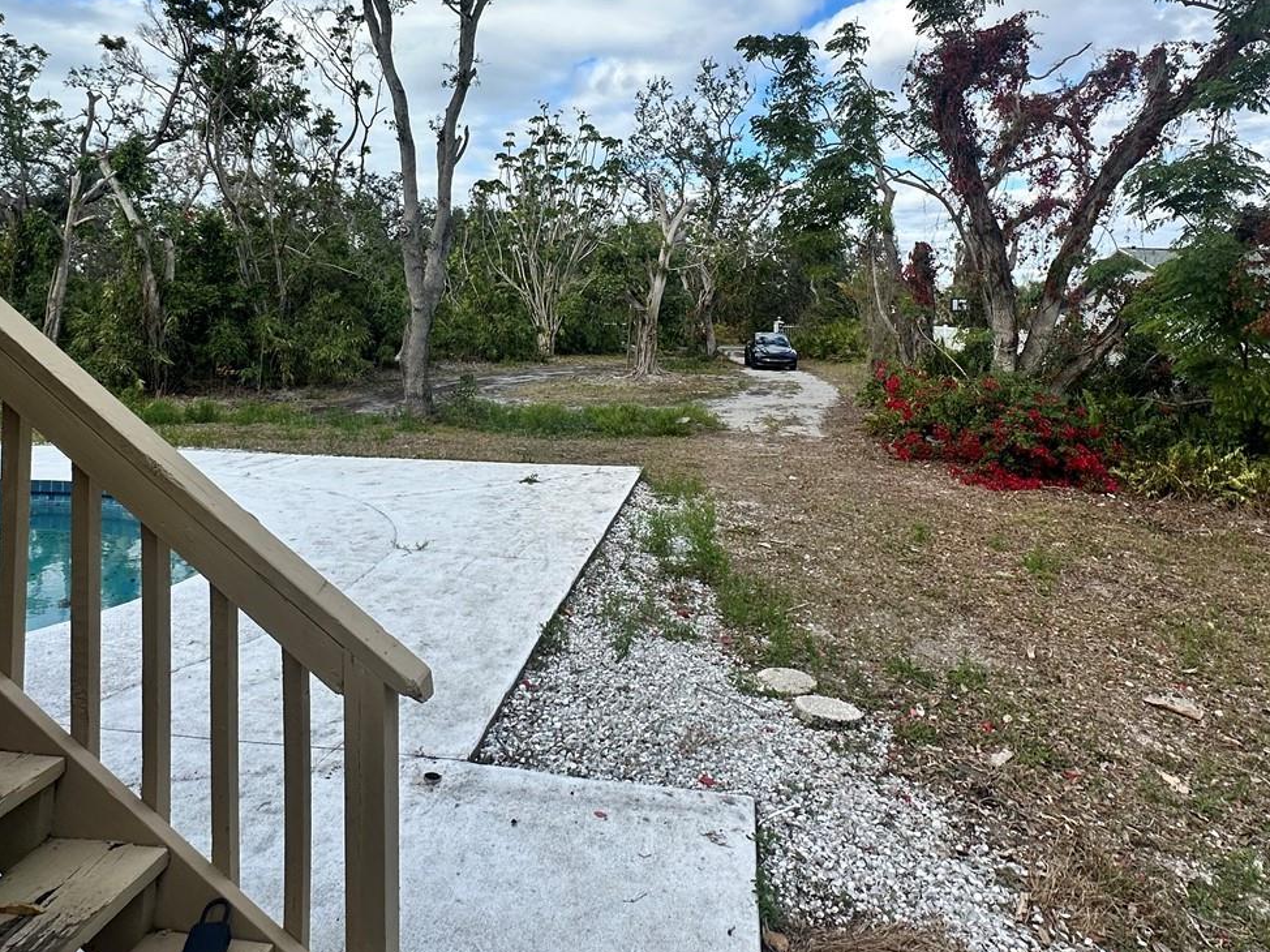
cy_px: 313
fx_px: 844
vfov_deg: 57.5
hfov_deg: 73.9
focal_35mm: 23
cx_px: 644
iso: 40
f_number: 2.2
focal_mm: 2.22
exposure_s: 1/1114
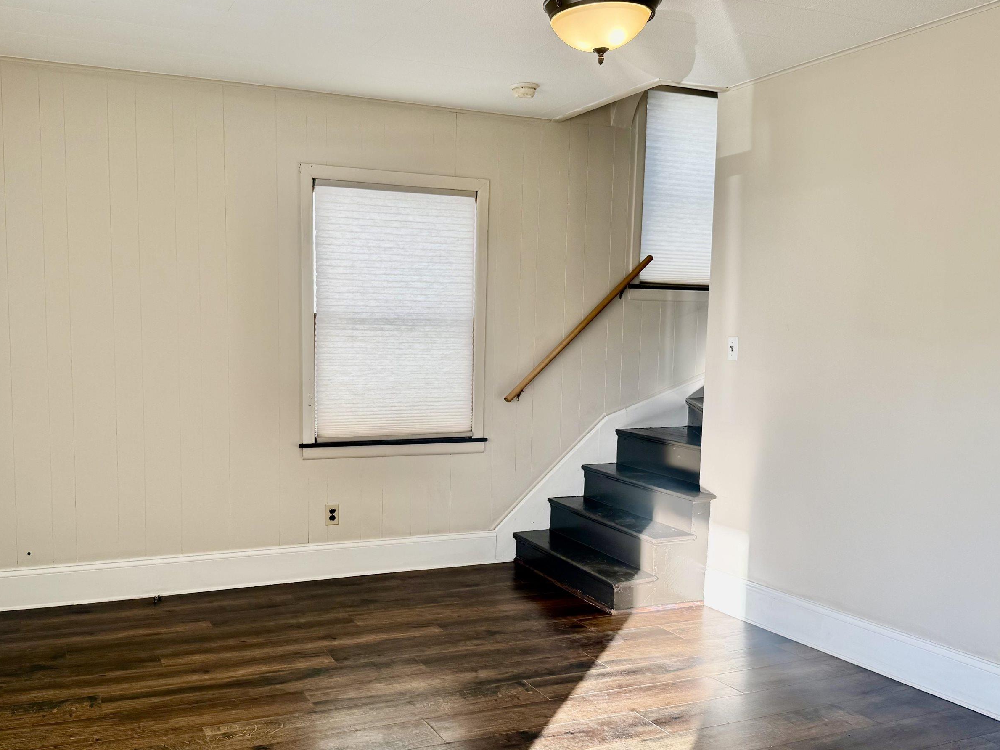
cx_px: 413
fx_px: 895
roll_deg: -0.3
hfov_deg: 58.0
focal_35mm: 31
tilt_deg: -5.5
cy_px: 427
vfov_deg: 45.3
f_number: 1.78
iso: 64
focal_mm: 6.76
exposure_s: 1/234
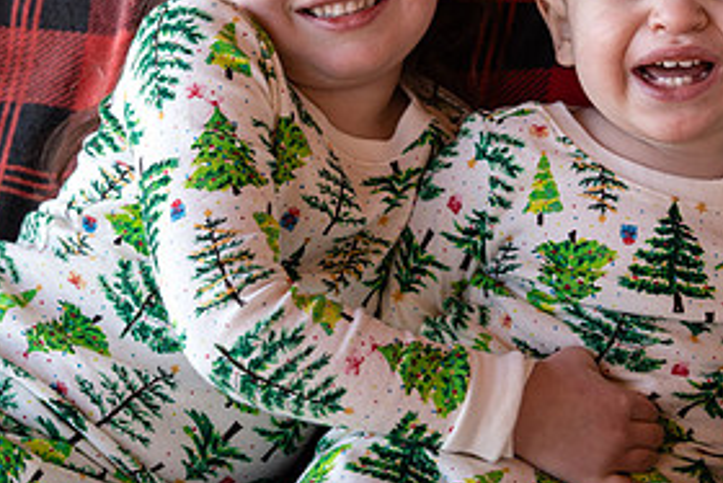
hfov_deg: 22.4
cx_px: 320
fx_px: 1828
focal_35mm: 91
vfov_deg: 15.0
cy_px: 110
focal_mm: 44
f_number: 4
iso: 400
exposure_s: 1/250
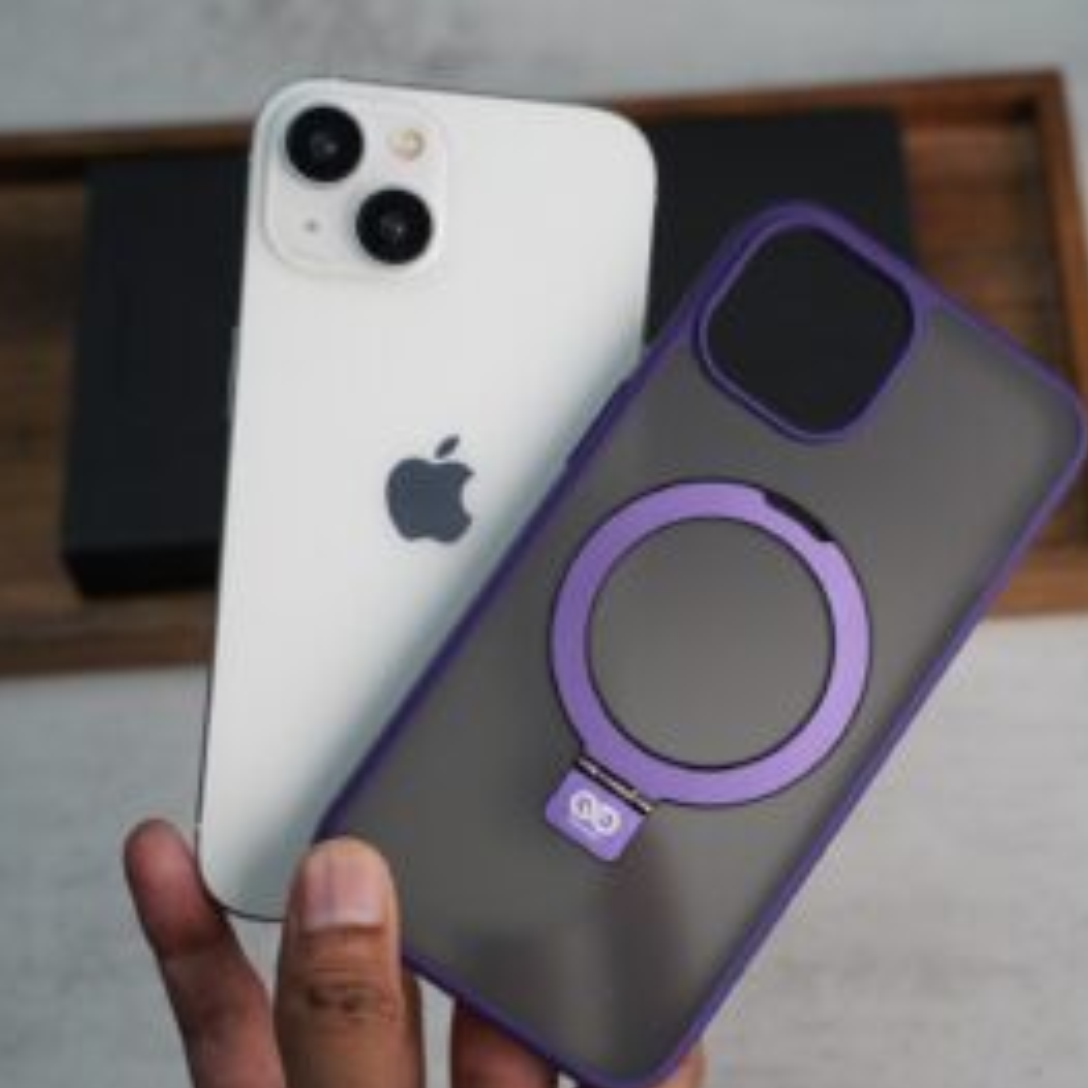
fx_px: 2667
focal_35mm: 75
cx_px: 645
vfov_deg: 23.1
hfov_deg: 23.0
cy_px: 548
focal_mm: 58
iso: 3200
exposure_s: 1/320
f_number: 6.3
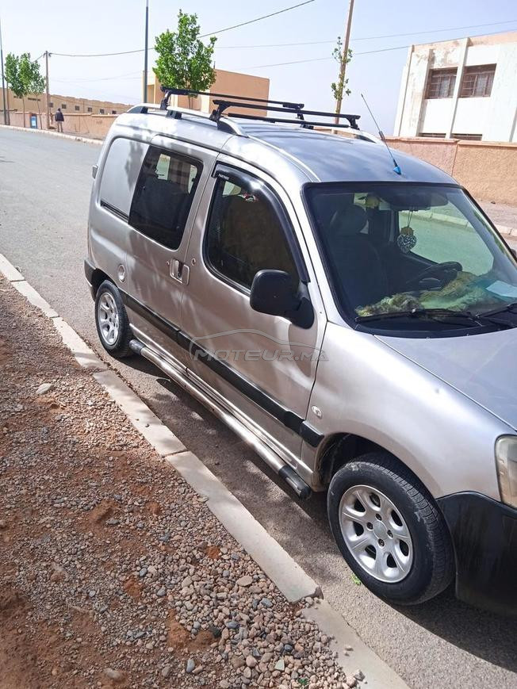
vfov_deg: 63.4
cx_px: 258
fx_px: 557
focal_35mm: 28
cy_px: 344
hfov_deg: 49.8
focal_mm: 3.43
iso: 100
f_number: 2.2
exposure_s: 1/918
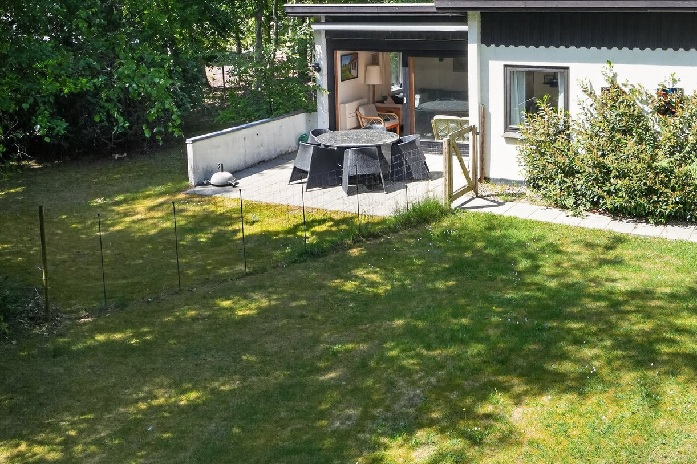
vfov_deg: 29.8
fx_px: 852
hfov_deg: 44.3
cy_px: 91
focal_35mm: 44
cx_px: 422
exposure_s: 1/160
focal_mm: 21
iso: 400
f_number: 8
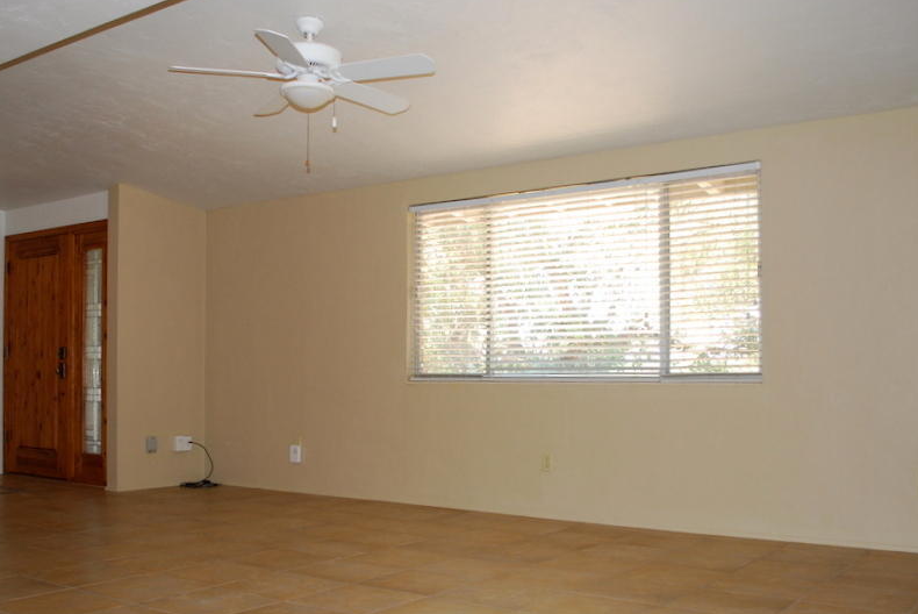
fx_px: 893
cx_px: 409
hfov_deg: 54.3
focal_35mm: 35
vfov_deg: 37.7
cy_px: 382
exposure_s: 1/60
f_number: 3.5
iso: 200
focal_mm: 18
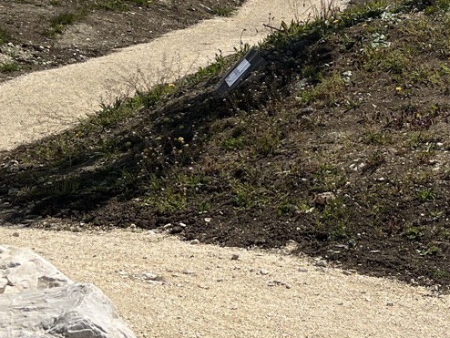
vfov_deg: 14.4
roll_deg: -0.3
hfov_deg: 19.3
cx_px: 337
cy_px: -22
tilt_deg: -7.0
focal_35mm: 101
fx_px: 1314
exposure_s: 1/8000
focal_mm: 5.7
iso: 50
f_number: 1.5
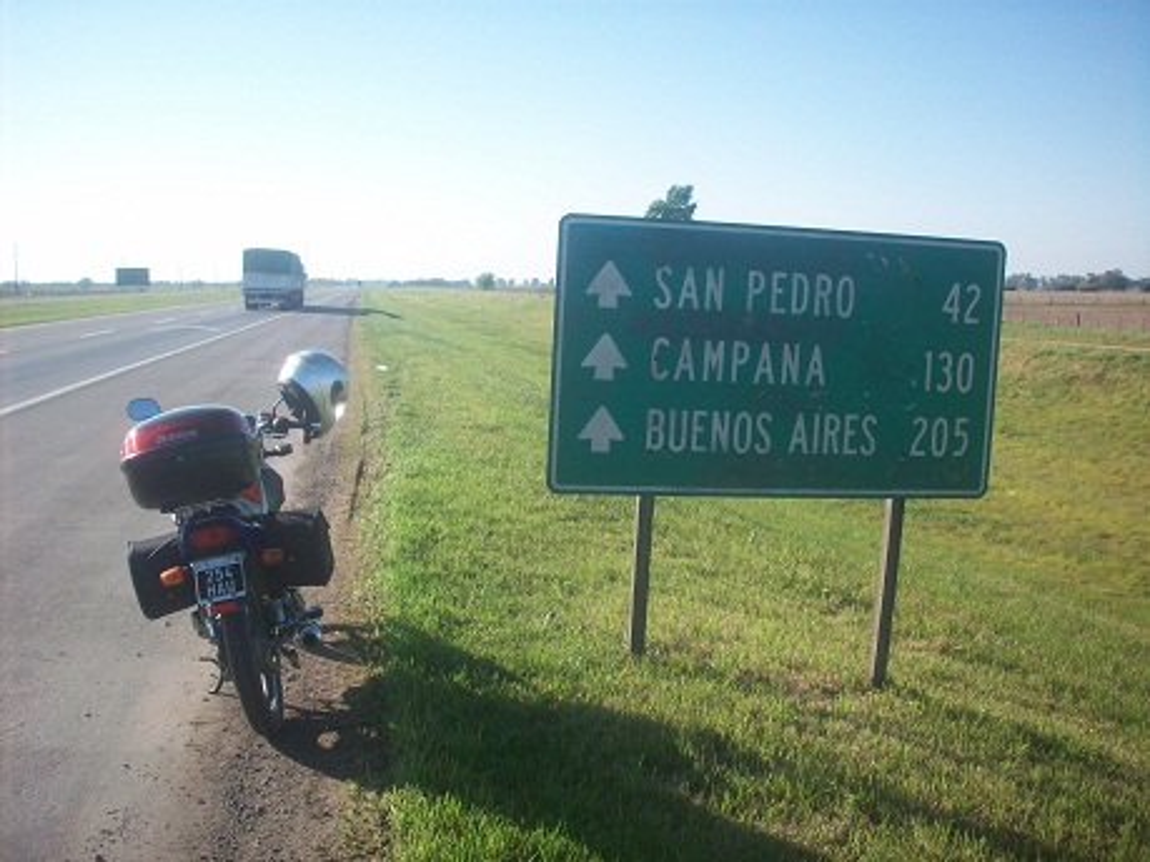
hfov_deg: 50.2
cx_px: 575
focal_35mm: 37
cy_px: 431
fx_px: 1229
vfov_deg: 38.6
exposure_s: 1/223
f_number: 5.6
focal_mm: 6.2
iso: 80
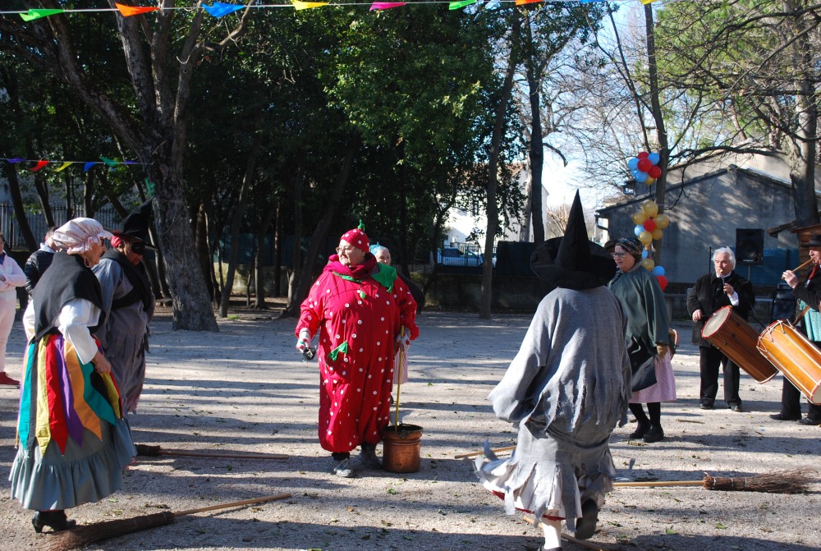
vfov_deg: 30.0
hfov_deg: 43.5
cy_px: 276
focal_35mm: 45
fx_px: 1028
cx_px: 410
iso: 160
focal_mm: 30
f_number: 5.6
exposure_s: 1/125
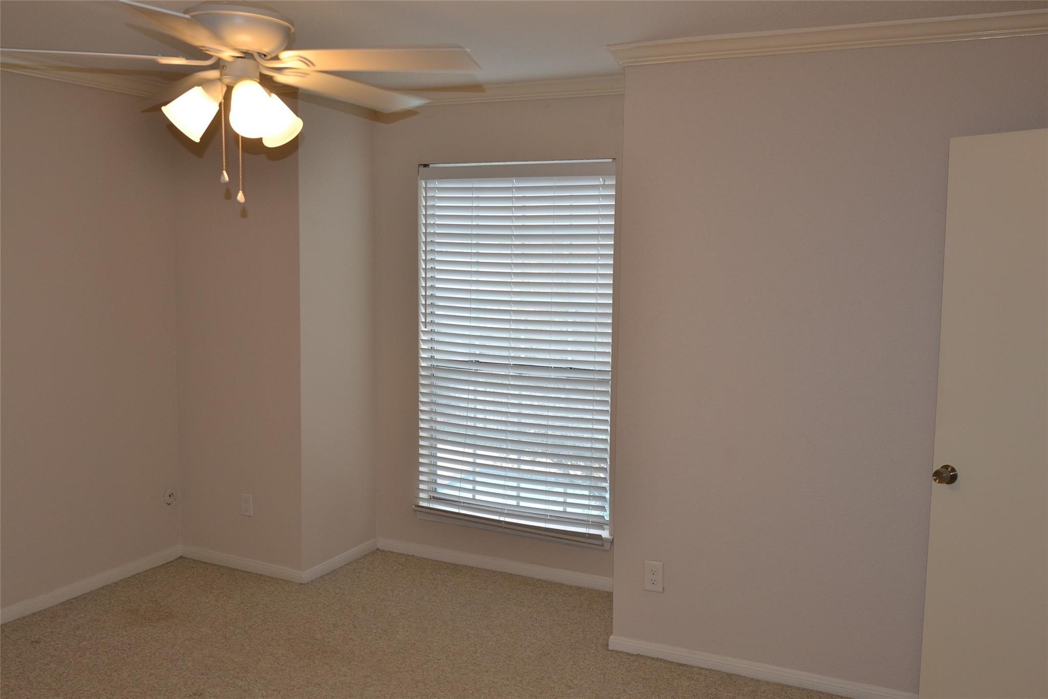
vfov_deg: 43.6
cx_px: 524
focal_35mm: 30
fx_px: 873
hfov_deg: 61.9
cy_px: 350
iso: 360
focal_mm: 20
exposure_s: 1/125
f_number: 4
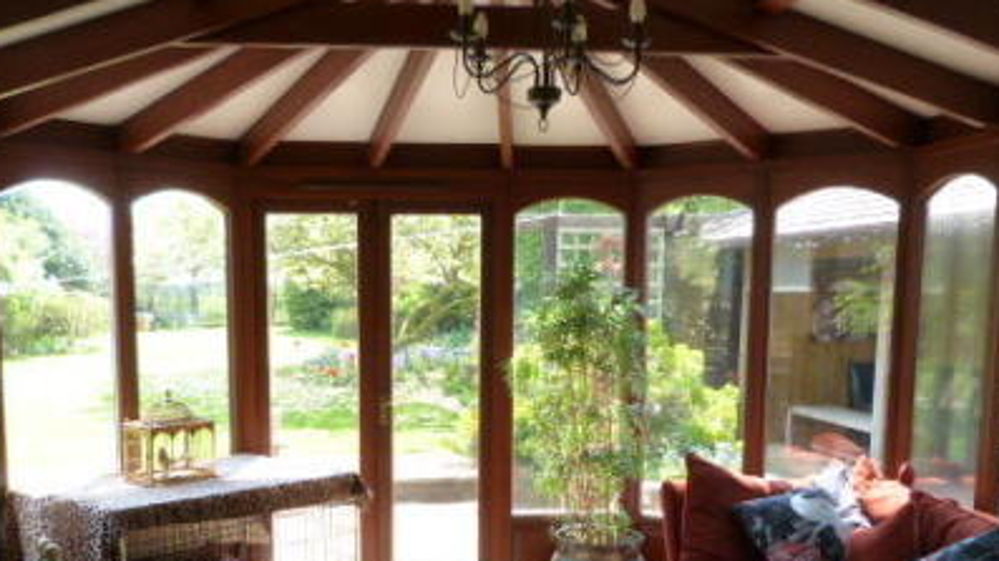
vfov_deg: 28.9
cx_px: 419
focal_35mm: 40
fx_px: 1059
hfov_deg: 50.3
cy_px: 464
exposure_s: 1/125
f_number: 2.8
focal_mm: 4.5
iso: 100
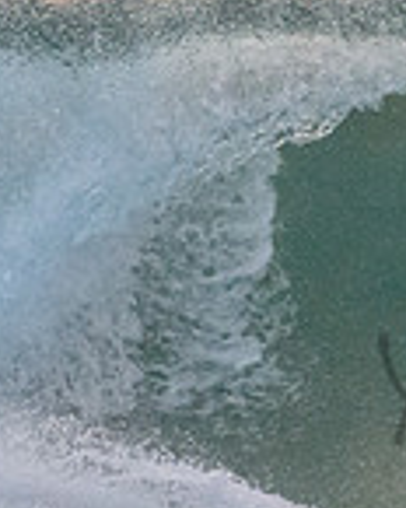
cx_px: 738
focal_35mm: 2812
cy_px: 359
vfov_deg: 0.7
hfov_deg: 0.6
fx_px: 42236
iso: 2200
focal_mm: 500
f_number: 5.6
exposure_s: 1/1250
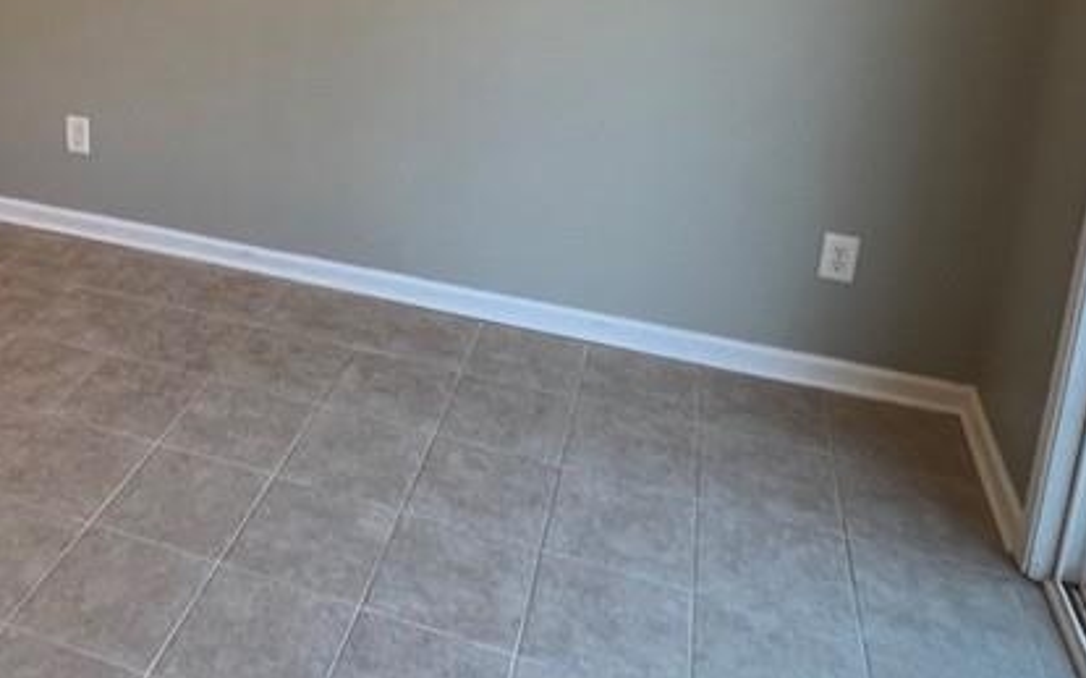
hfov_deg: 54.4
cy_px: 16
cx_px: 290
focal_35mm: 34
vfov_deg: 34.2
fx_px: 1006
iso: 250
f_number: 1.8
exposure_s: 1/120
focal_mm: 1.57
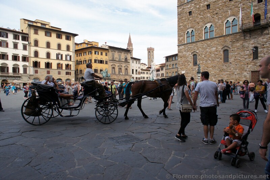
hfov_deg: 73.8
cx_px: 135
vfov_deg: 53.1
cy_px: 90
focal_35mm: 24
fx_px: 180
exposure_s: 1/400
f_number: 6.3
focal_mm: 16
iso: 200
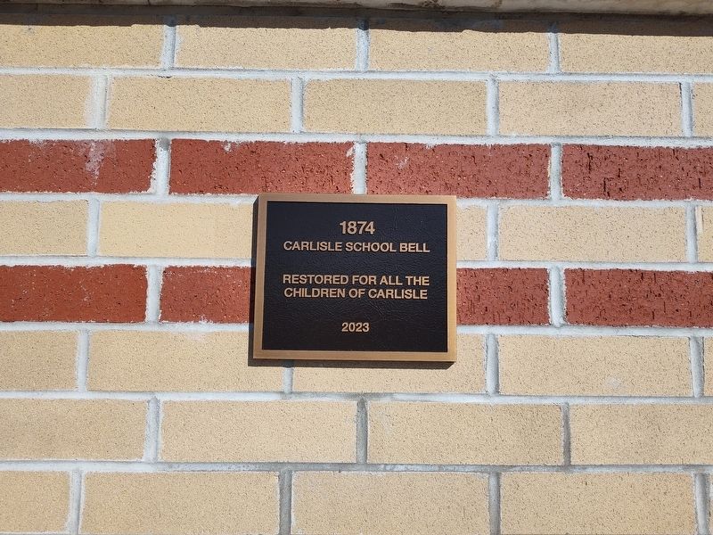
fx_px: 474
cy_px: 268
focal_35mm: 23
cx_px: 356
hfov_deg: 73.9
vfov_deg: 58.9
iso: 100
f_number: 1.8
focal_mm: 5.56
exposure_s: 1/2118
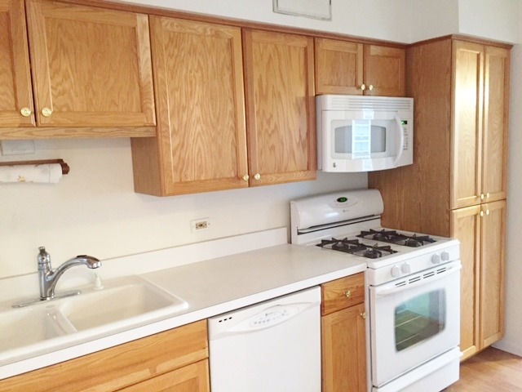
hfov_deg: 61.7
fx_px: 437
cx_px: 261
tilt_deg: -6.4
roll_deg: +2.4
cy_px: 196
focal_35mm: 29
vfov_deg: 48.2
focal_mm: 4.15
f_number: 2.2
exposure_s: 1/15
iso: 250
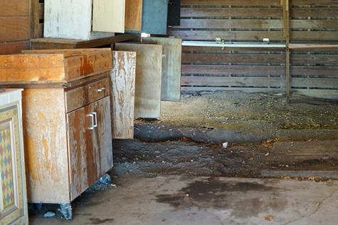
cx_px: 239
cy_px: 67
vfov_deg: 22.5
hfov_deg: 33.0
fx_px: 563
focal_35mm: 60
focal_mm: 28
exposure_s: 1/30
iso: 400
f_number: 3.5
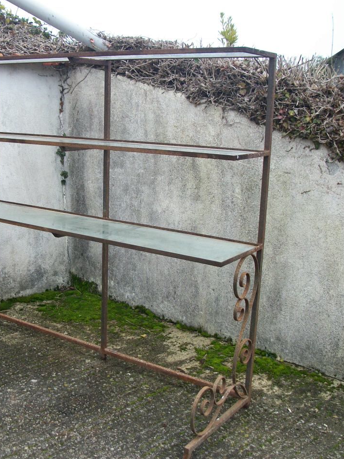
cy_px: 231
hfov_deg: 33.2
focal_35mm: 43
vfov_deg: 43.9
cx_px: 110
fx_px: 570
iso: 80
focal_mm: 5.7
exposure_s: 1/125
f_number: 2.9
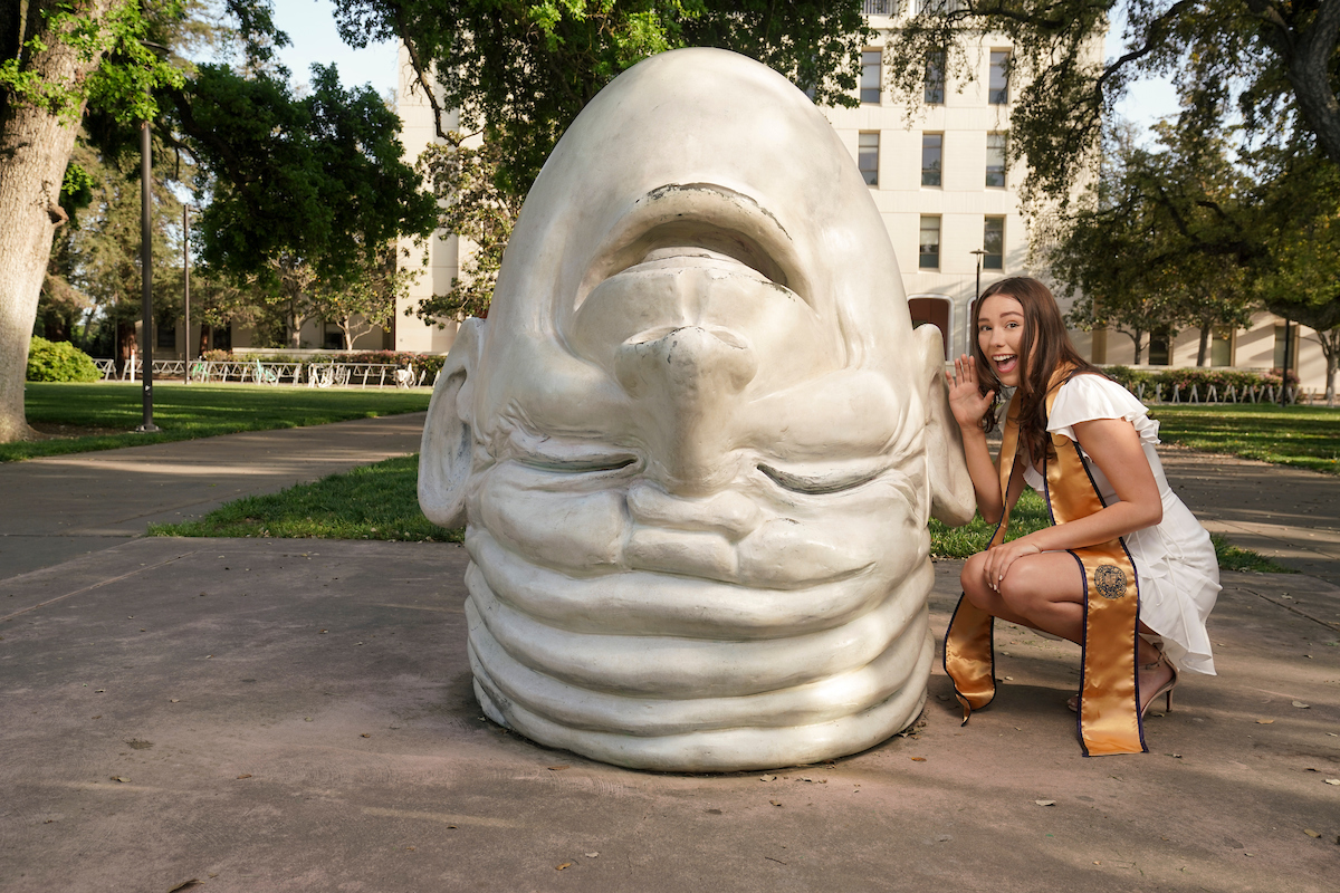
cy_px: 446
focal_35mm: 32
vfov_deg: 41.1
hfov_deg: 58.7
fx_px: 1191
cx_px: 670
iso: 250
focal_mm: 32
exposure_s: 1/200
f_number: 6.3
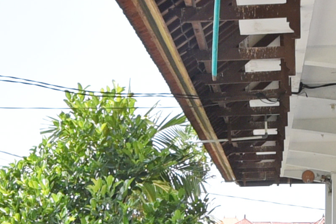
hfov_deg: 17.0
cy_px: 299
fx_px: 1120
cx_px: 198
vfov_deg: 11.1
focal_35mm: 120
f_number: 8
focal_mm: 16
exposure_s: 1/200
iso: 200
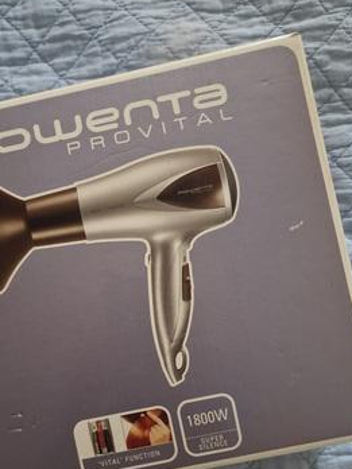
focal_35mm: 33
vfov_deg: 55.1
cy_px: 275
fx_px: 447
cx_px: 123
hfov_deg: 42.5
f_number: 1.8
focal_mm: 6.4
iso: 640
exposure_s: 1/24
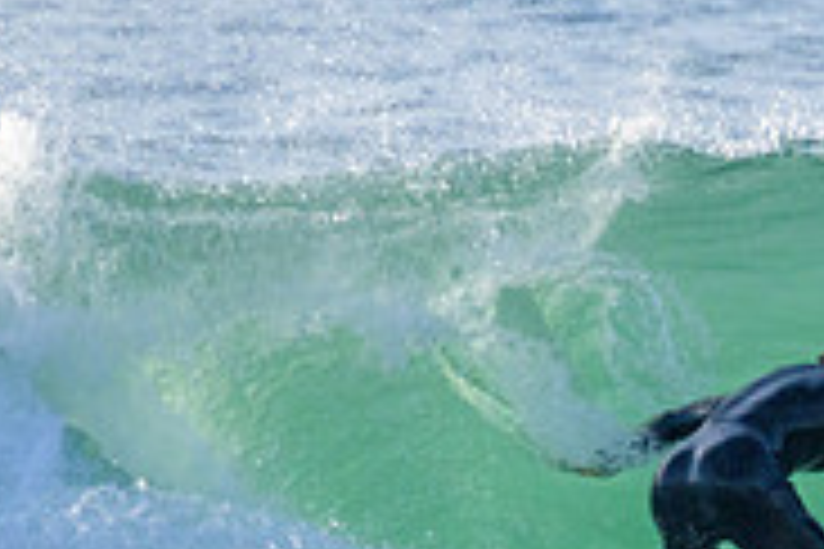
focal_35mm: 2541
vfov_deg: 0.5
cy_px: 781
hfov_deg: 0.8
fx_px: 58156
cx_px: 1022
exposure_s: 1/2000
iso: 1800
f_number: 11
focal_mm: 800
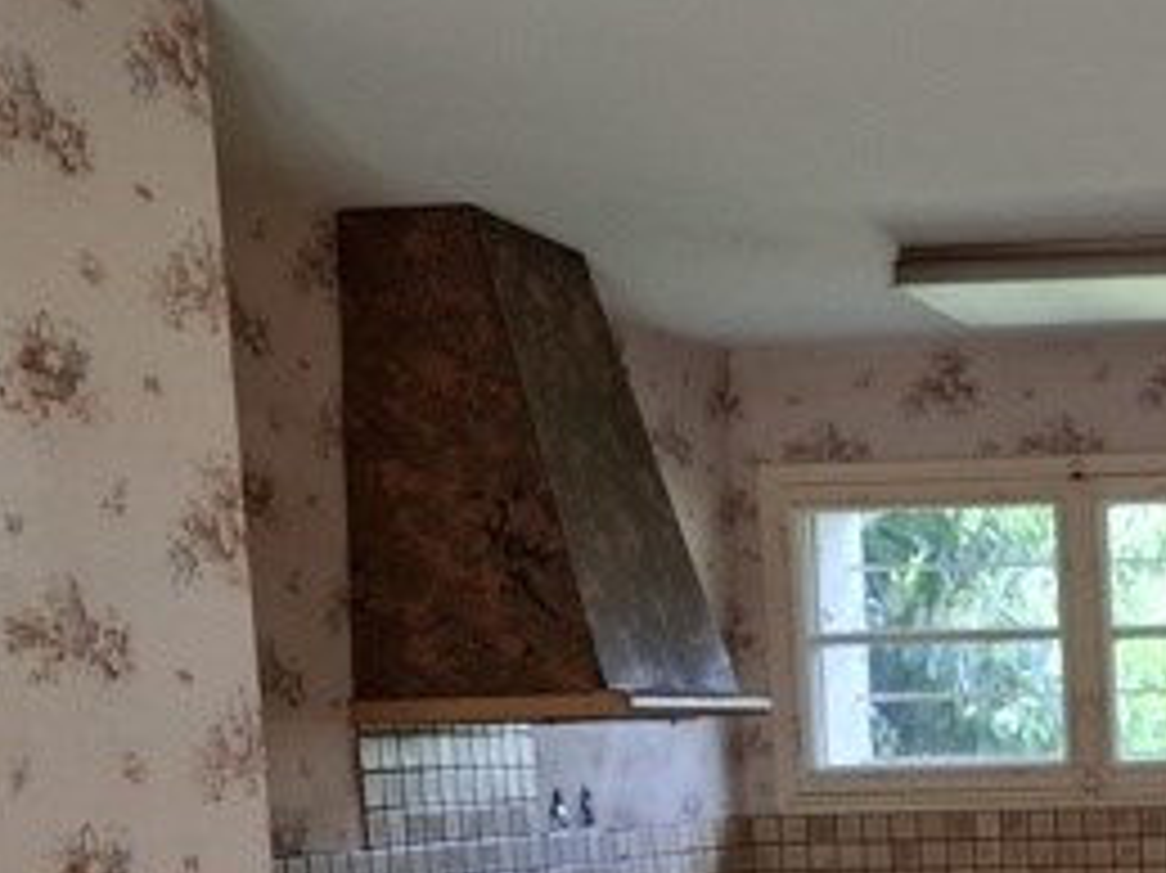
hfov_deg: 24.8
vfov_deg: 19.9
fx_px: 2390
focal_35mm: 71
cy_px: 945
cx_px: 1391
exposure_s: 1/100
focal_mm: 5.54
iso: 100
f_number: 1.8
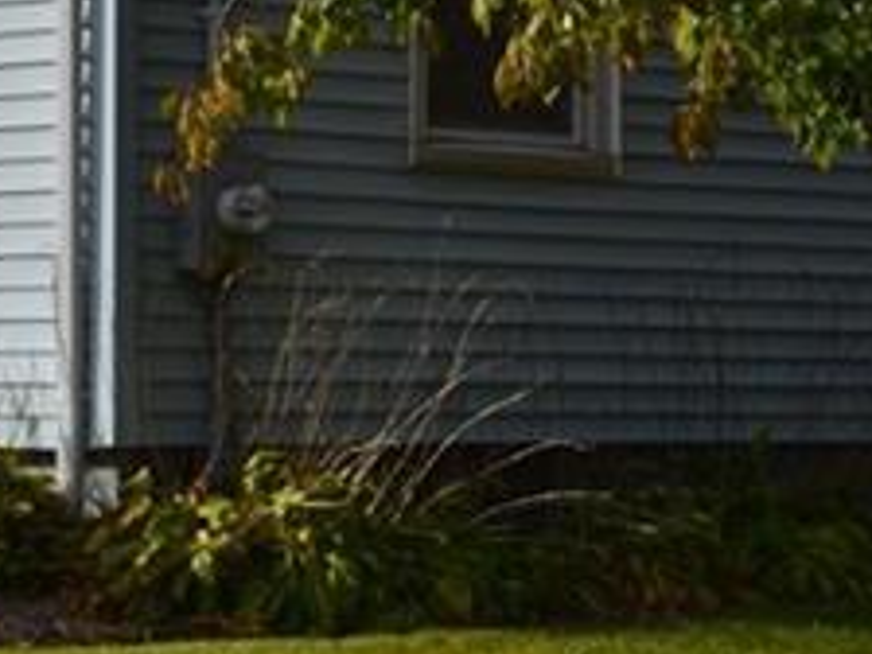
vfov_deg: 7.8
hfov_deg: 10.3
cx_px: 253
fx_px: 4816
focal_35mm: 191
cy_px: 319
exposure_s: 1/400
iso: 400
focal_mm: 29
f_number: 11
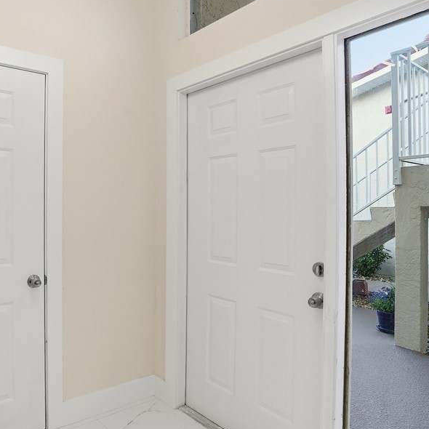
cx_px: 119
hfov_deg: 60.3
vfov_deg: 62.9
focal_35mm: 25
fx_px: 351
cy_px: 205
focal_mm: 16
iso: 200
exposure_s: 1/80
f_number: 9
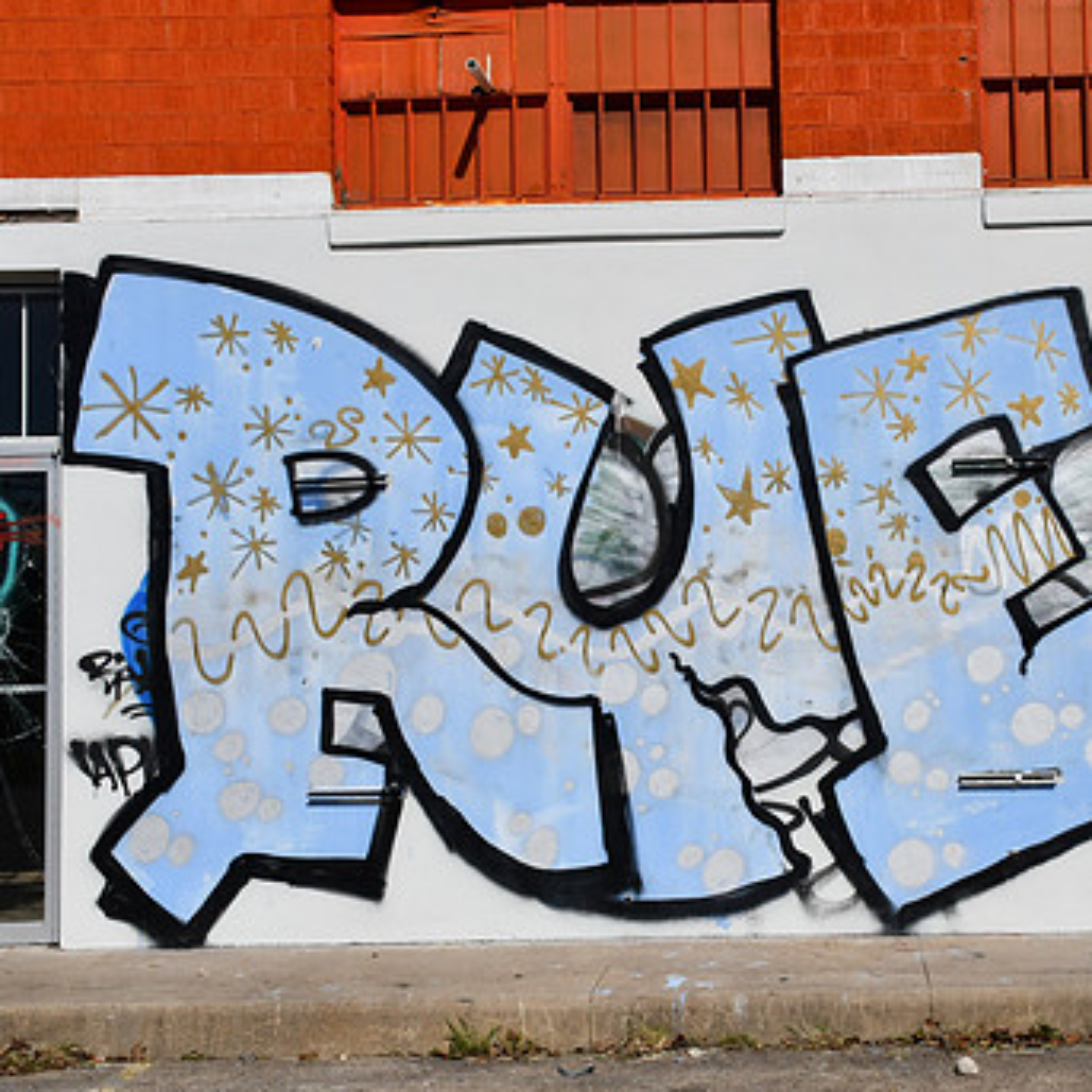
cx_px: 770
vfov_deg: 30.6
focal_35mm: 56
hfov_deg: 30.2
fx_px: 1999
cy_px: 524
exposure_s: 1/1000
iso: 400
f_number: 16
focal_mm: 26
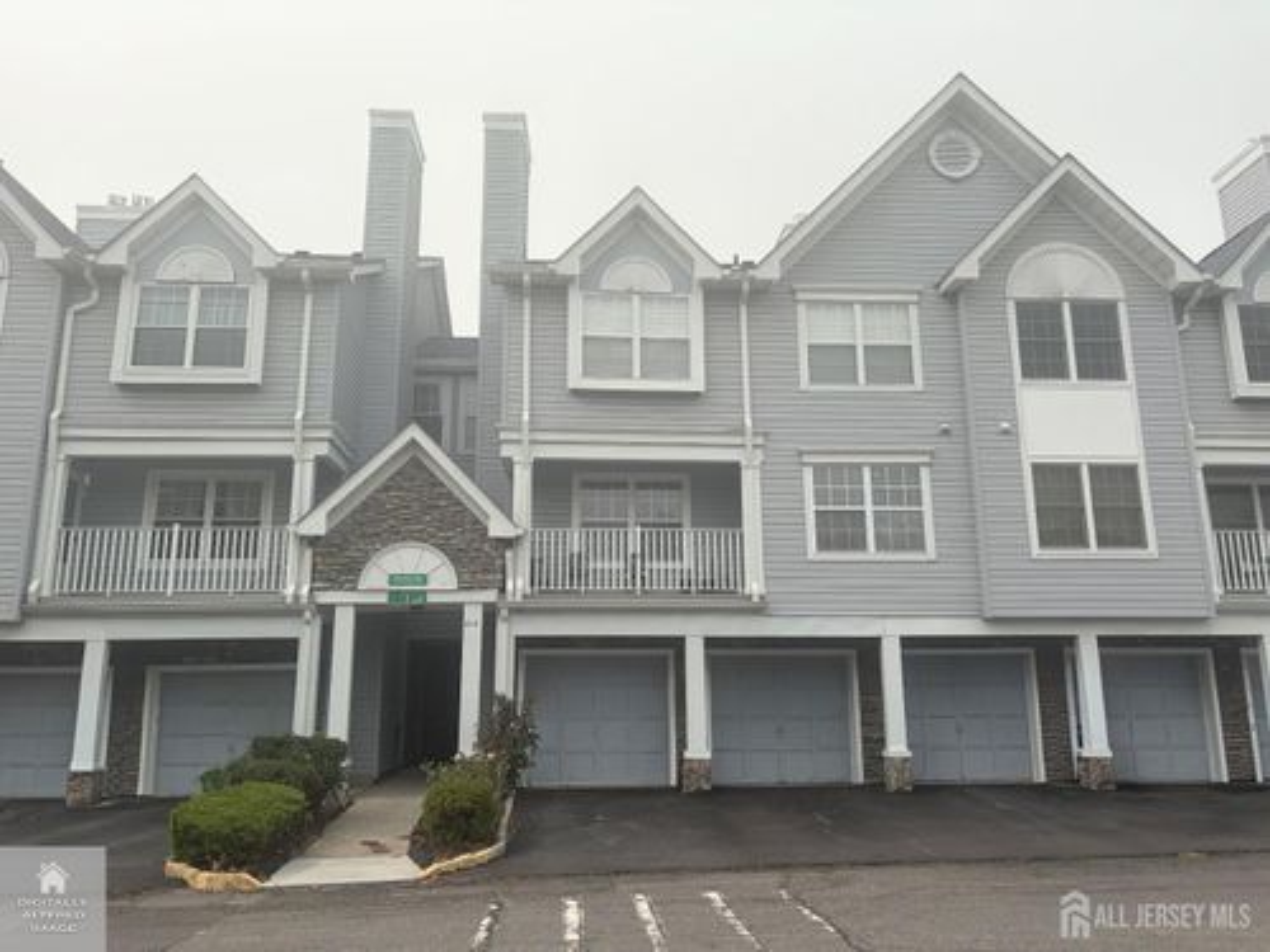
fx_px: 954
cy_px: 476
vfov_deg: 53.1
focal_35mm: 26
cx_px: 635
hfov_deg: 67.3
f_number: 1.6
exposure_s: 1/3831
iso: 50
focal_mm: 5.96
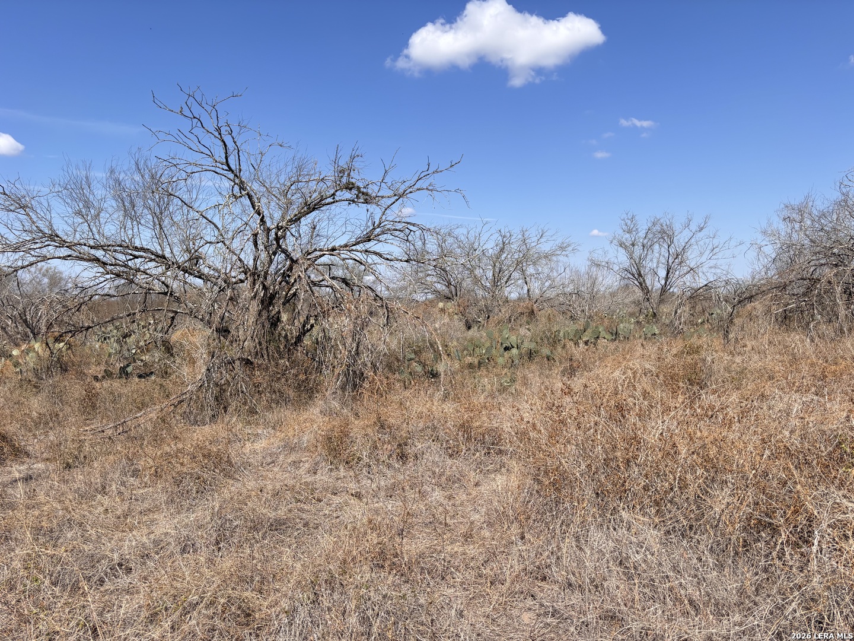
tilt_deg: -0.8
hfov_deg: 67.3
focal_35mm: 26
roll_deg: +1.2
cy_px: 320
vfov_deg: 53.1
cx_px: 427
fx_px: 641
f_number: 1.6
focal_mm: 5.96
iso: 50
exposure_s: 1/2778
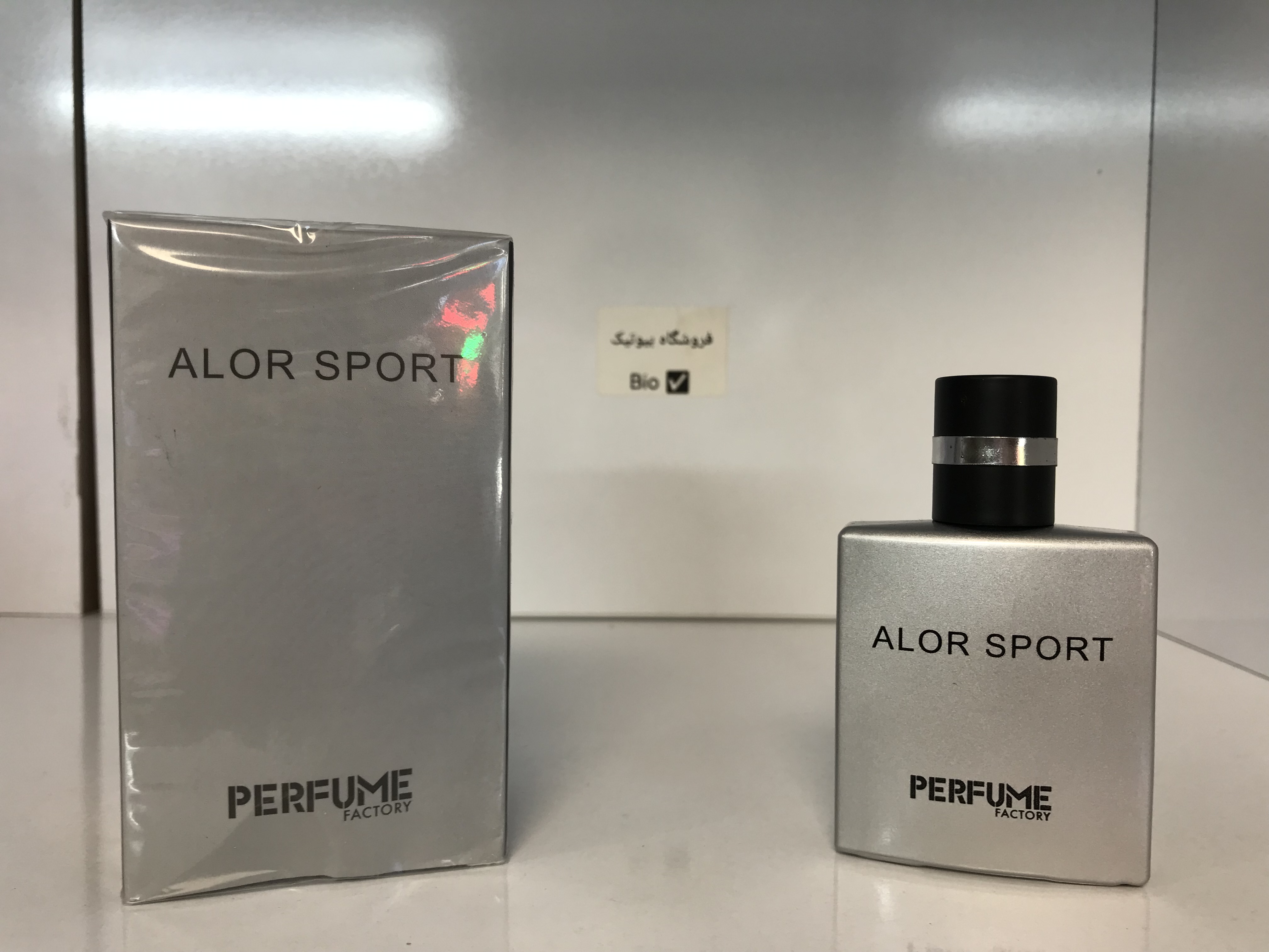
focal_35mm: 28
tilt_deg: -3.0
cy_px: 476
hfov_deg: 63.4
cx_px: 634
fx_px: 1026
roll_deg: -0.9
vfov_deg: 49.7
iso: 25
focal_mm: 3.99
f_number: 1.8
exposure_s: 1/100
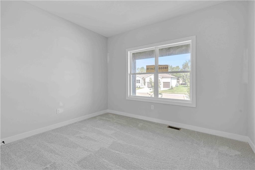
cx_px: 128
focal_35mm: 16
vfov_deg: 72.0
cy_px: 85
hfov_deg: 95.0
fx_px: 117
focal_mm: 16.5
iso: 100
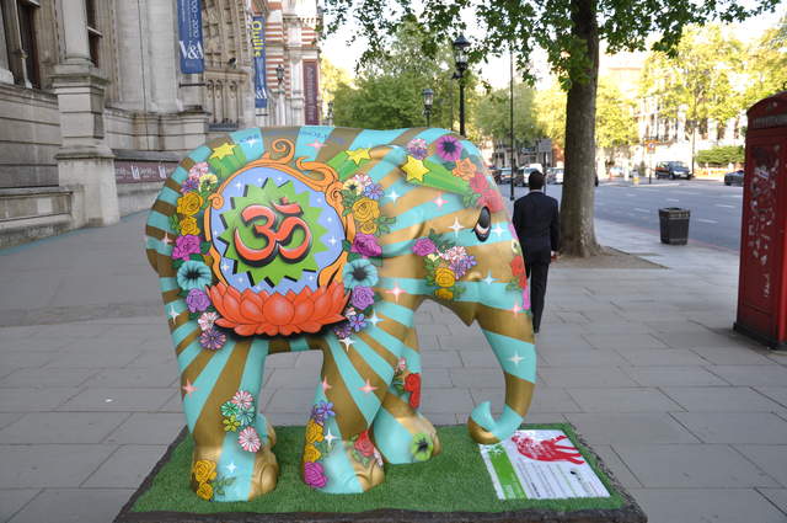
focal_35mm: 32
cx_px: 394
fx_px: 688
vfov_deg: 41.6
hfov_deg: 59.6
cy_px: 262
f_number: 4.5
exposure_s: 1/80
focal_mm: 21
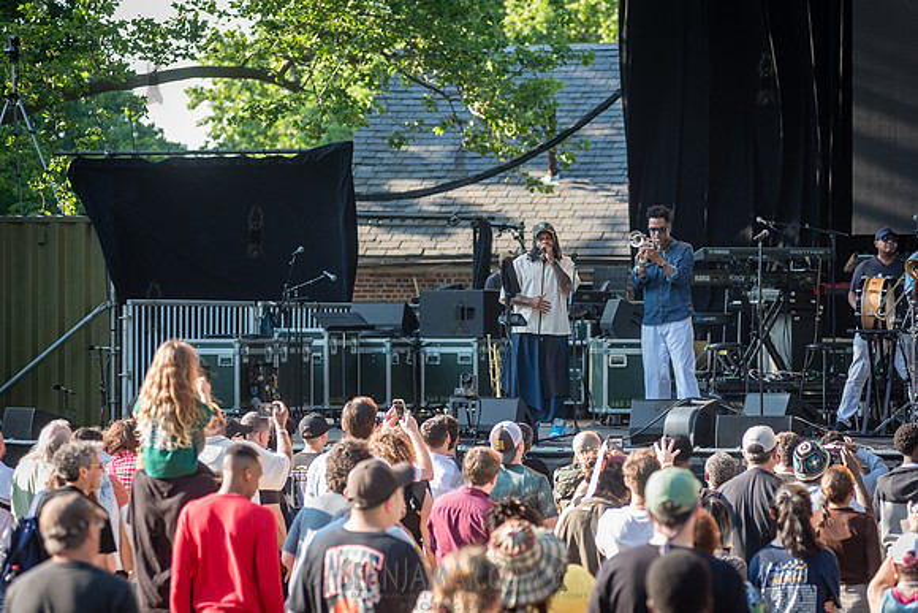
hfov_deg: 15.1
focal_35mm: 135
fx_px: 3452
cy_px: 306
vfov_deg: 10.1
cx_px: 459
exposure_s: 1/1000
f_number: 3.5
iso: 800
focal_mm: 135
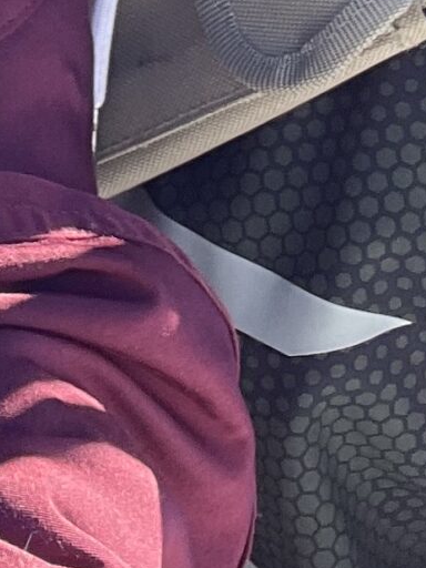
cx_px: -197
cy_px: -607
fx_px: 2461
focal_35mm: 150
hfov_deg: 9.6
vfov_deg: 11.7
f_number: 2.2
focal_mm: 2.71
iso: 25
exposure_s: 1/304
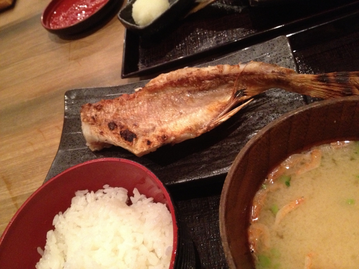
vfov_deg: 40.7
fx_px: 363
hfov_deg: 52.6
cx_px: 180
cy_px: 134
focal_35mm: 35
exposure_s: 1/15
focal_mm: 4.28
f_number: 2.4
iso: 500
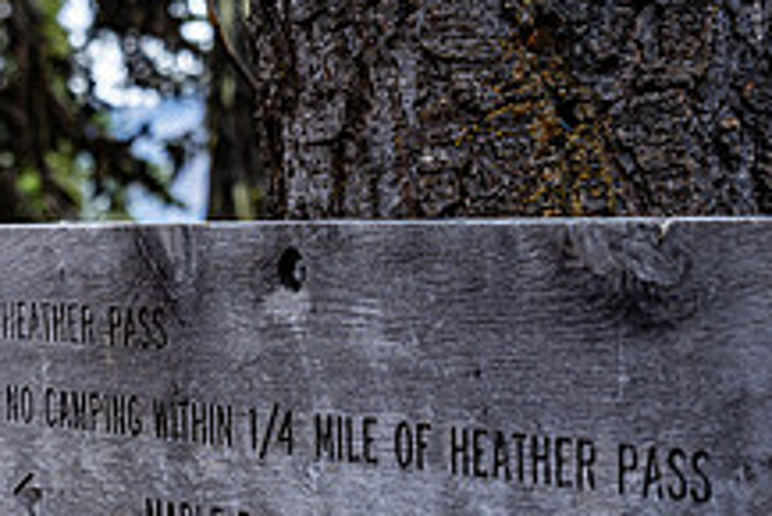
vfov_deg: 10.3
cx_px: 89
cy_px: 607
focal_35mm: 131
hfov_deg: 15.5
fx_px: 2811
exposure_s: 1/125
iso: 100
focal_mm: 49
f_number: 5
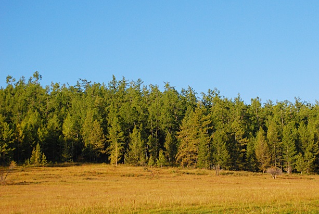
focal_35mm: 94
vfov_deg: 14.6
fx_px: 834
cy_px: 87
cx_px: 203
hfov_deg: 21.6
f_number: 5.6
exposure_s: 1/1000
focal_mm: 48
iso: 400
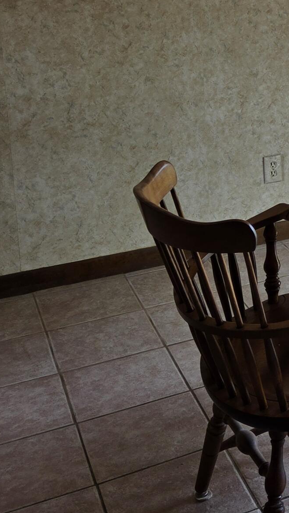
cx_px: 499
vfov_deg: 31.6
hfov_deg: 16.2
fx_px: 872
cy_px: 69
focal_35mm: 64
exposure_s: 1/120
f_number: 1.8
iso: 40
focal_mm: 5.4
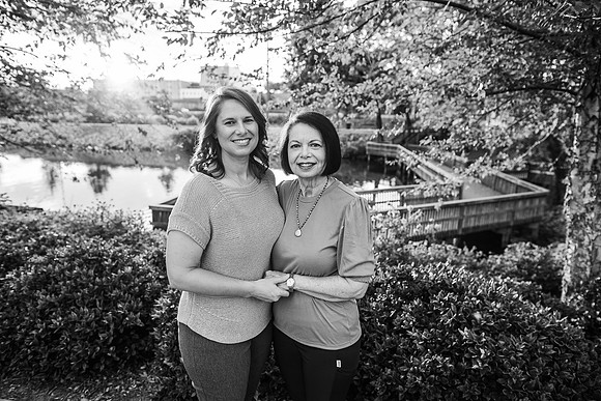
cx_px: 300
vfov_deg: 53.2
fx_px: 401
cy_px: 200
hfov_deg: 73.7
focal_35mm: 24
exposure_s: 1/200
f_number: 3.2
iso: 320
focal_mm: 24
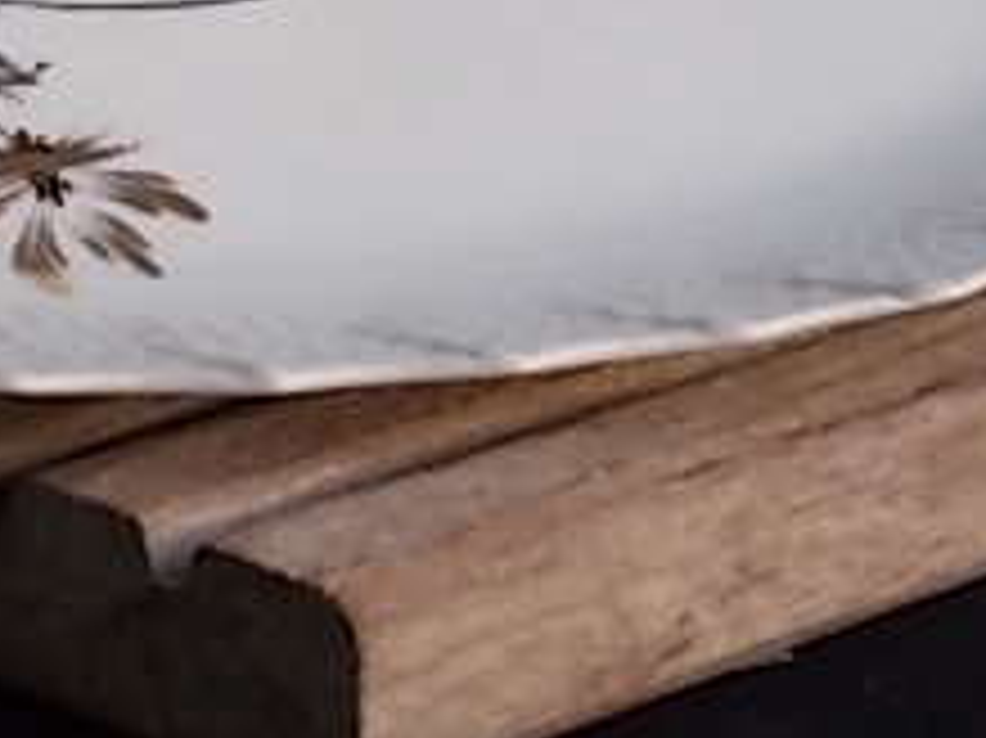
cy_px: -297
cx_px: 396
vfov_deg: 6.6
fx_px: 6320
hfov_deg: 8.9
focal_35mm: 222
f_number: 5.8
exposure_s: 1/60
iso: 125
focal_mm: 13.5
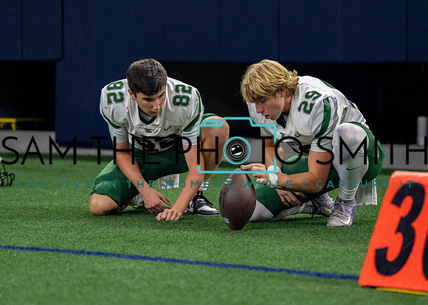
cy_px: 124
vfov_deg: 9.6
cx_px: 248
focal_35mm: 150
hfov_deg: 13.4
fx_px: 1826
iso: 1600
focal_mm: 112
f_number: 2.8
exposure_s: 1/1000
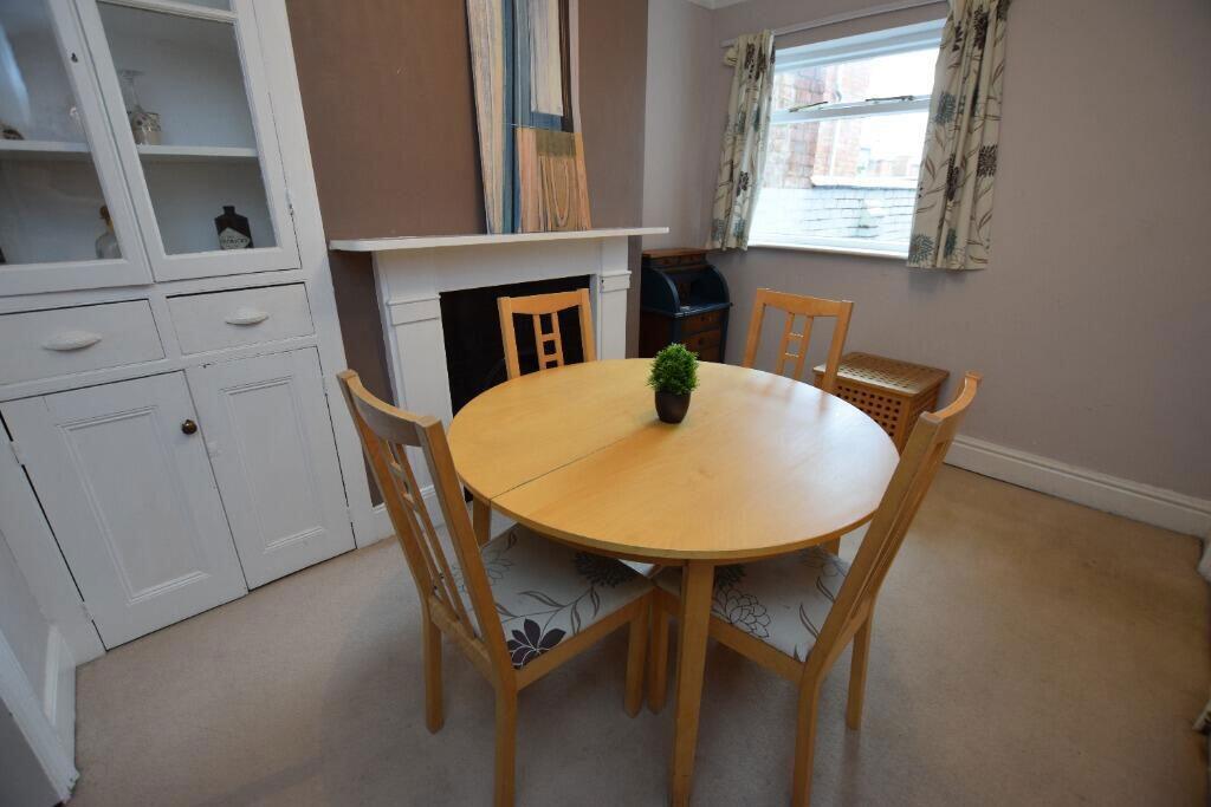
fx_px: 505
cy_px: 404
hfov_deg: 100.4
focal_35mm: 15
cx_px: 606
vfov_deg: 77.3
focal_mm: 10
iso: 450
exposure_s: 1/60
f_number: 4
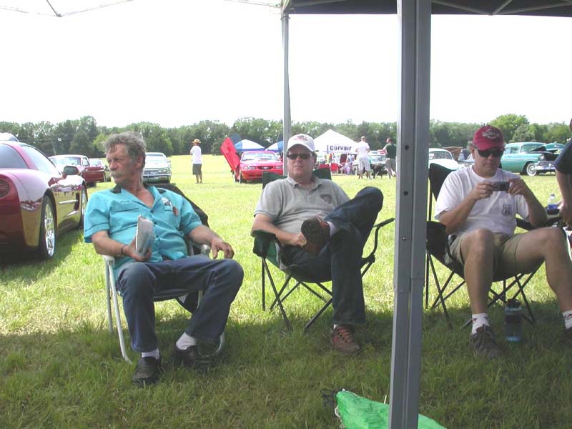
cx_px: 286
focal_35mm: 38
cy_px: 214
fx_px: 628
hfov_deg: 49.0
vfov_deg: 37.7
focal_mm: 7.85
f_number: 6.7
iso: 100
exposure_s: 1/252
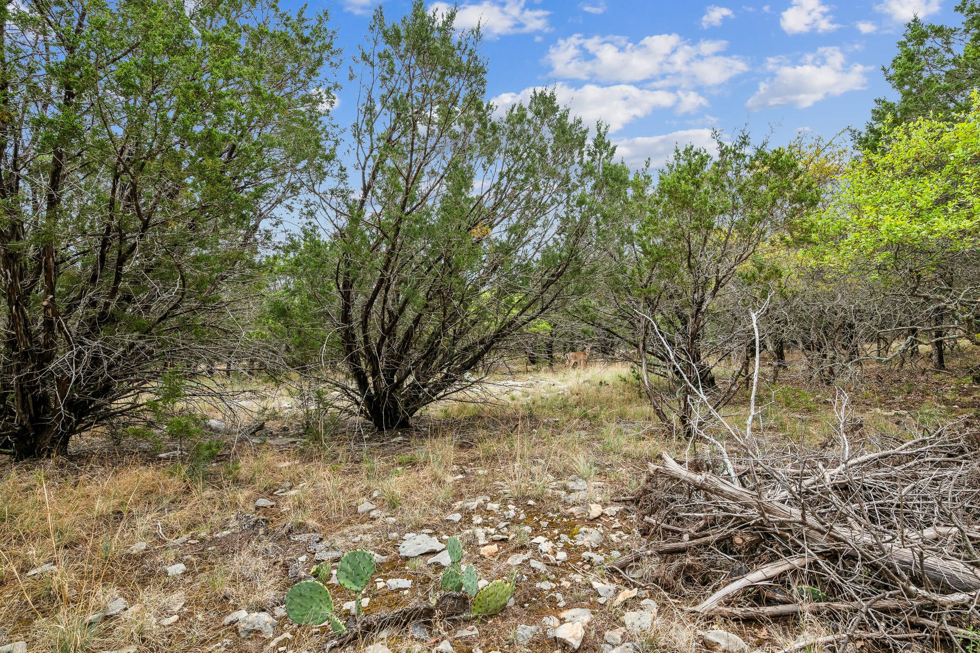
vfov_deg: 73.7
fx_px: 435
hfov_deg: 96.7
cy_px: 326
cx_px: 490
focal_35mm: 16
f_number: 11
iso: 400
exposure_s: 1/80
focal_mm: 16
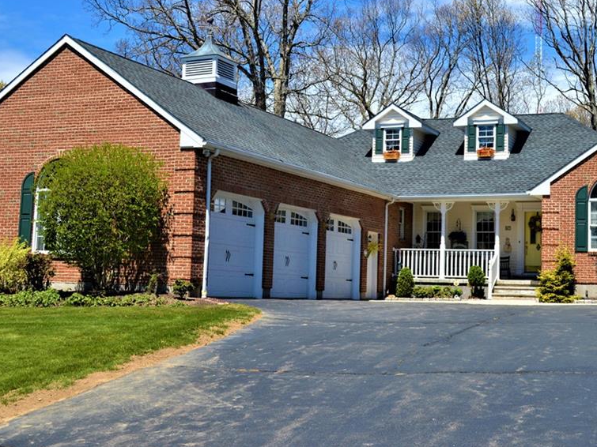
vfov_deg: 25.8
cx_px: 325
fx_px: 977
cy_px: 181
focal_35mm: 57
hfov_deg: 34.0
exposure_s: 1/250
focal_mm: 29
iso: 100
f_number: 8
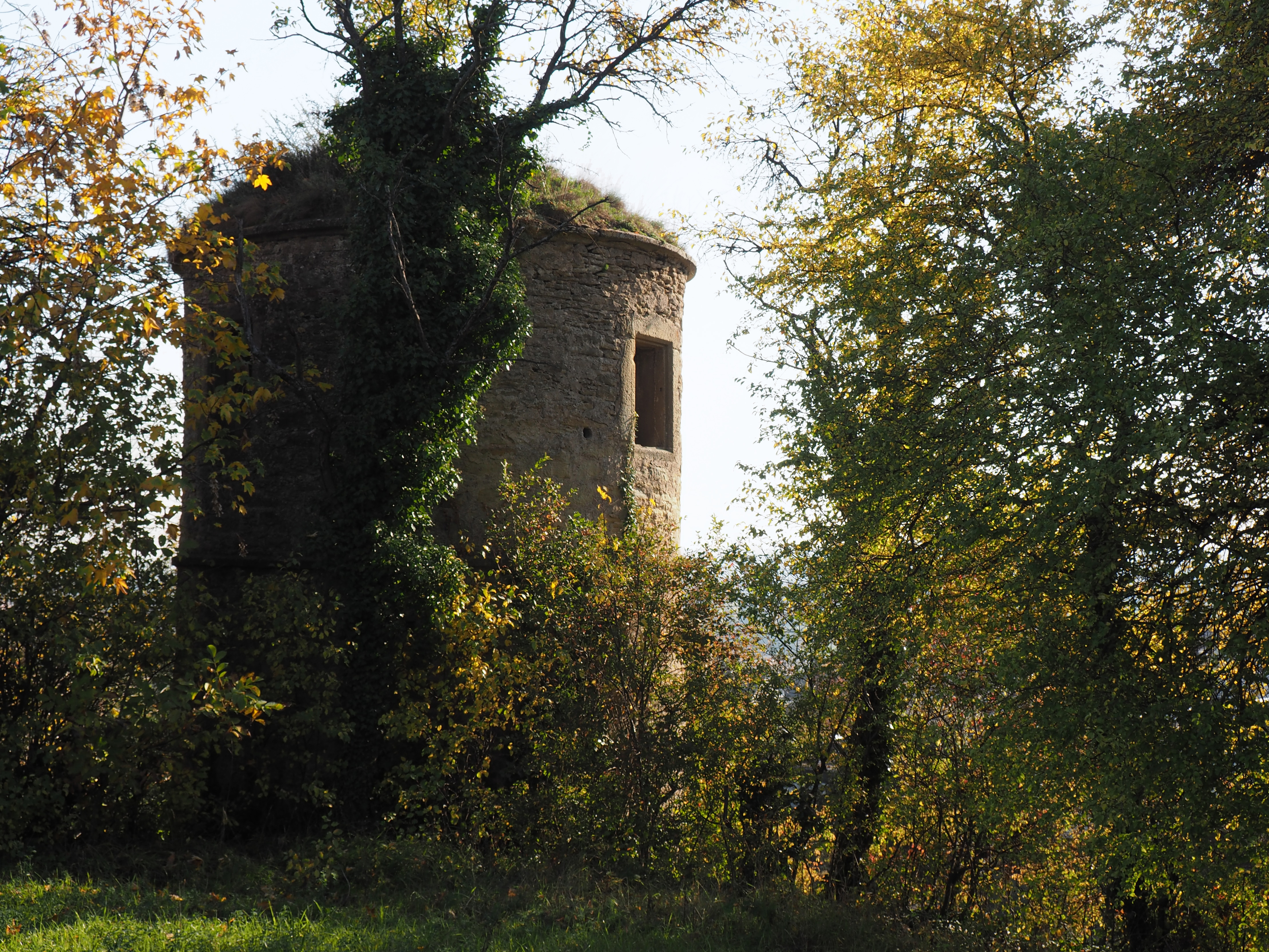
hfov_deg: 38.2
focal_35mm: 50
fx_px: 1833
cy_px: 457
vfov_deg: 29.1
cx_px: 656
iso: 200
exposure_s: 1/200
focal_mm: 24
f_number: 7.1
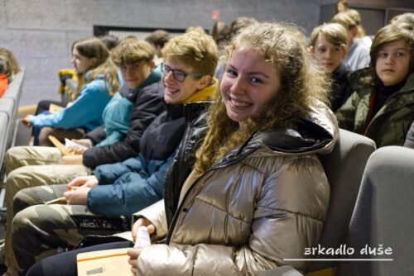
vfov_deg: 37.9
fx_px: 403
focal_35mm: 35
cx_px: 207
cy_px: 138
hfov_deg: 54.4
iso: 3200
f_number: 2
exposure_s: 1/160
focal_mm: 23
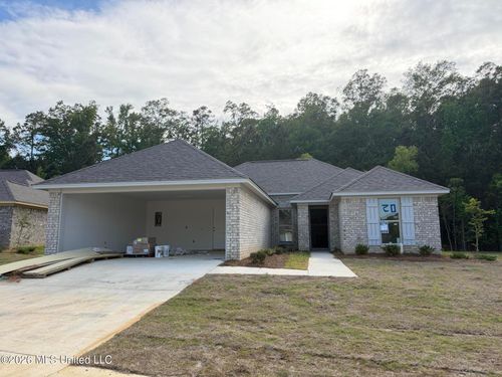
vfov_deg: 56.8
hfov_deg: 71.6
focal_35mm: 24
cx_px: 251
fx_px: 348
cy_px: 188
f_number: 1.78
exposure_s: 1/1855
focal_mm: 6.76
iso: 100
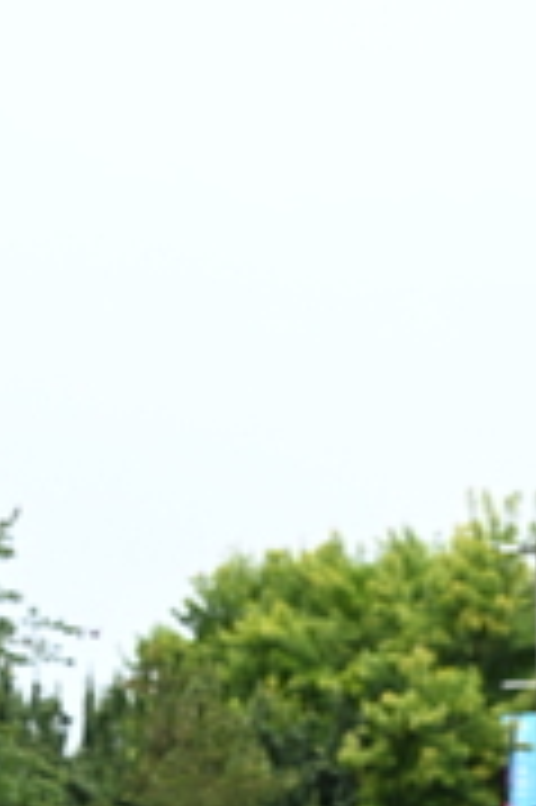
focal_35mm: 126
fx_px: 2819
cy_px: 973
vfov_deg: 15.7
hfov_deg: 10.9
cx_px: 354
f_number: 4
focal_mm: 41
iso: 1600
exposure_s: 1/800
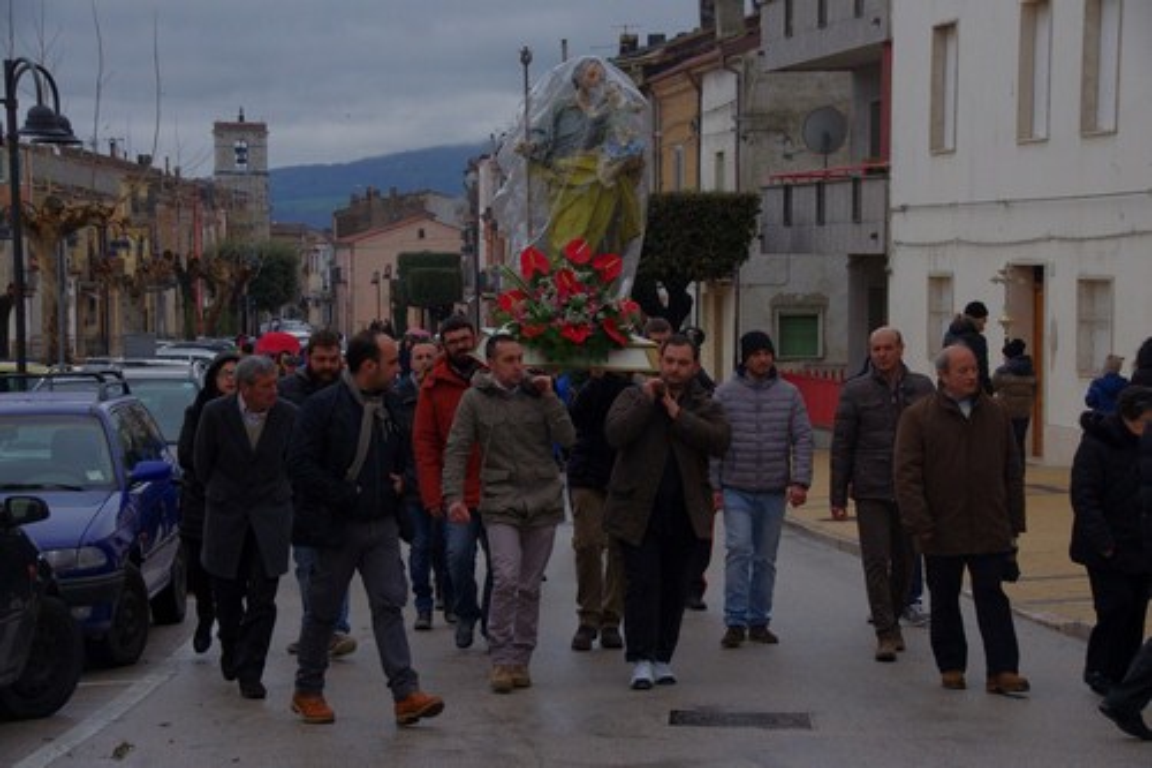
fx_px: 2879
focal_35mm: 90
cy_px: 384
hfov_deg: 22.6
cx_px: 576
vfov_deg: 15.2
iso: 250
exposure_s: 1/250
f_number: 8
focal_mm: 60
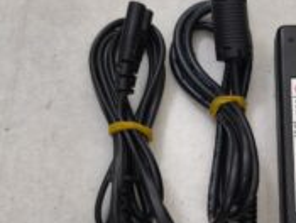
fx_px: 600
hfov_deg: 27.1
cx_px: 242
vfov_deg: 20.9
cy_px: 161
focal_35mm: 70
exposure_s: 1/50
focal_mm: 6.57
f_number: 1.6
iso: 500
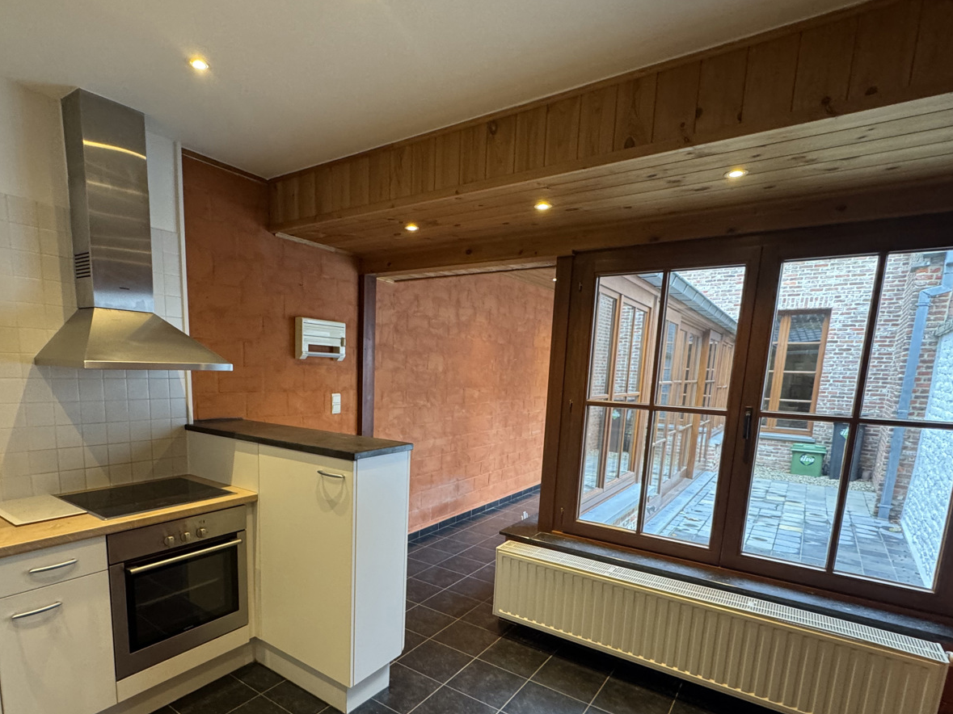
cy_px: 455
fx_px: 523
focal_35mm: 19
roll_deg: -1.1
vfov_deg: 67.4
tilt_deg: -10.7
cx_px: 417
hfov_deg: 84.3
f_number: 2.2
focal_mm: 2.22
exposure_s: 1/50
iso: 250
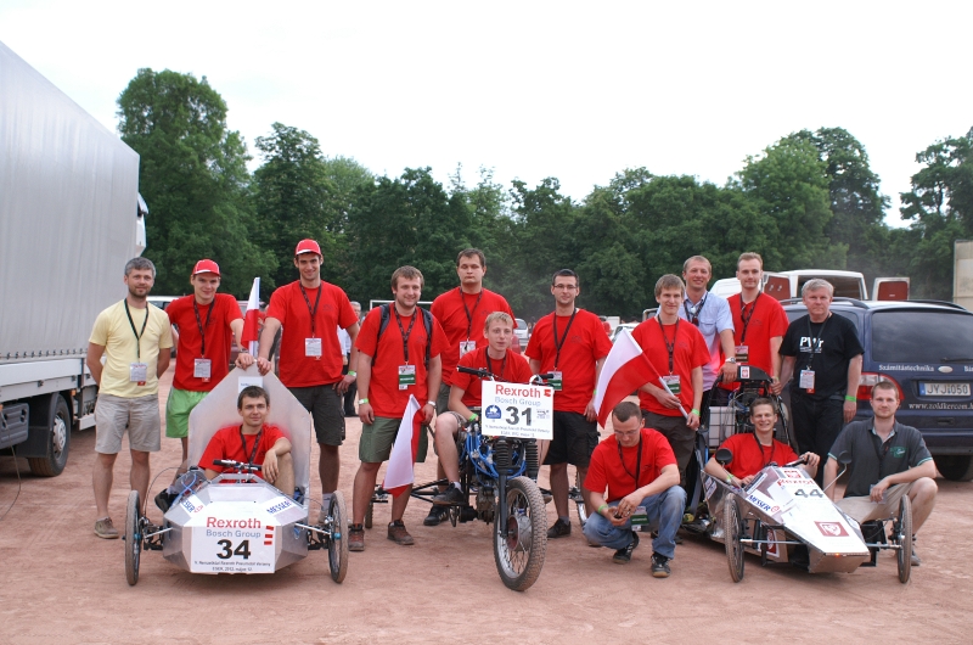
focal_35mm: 39
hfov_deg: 49.6
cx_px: 486
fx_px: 1052
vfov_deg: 34.1
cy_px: 322
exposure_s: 1/50
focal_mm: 26
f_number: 4.5
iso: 200
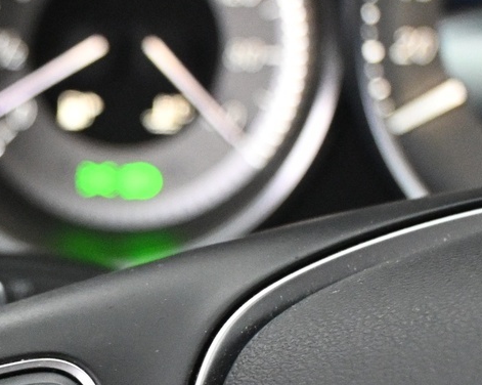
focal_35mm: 128
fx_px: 1830
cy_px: 479
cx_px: -108
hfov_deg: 14.5
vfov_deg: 11.7
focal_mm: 26.5
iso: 4000
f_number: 4.5
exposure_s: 1/25
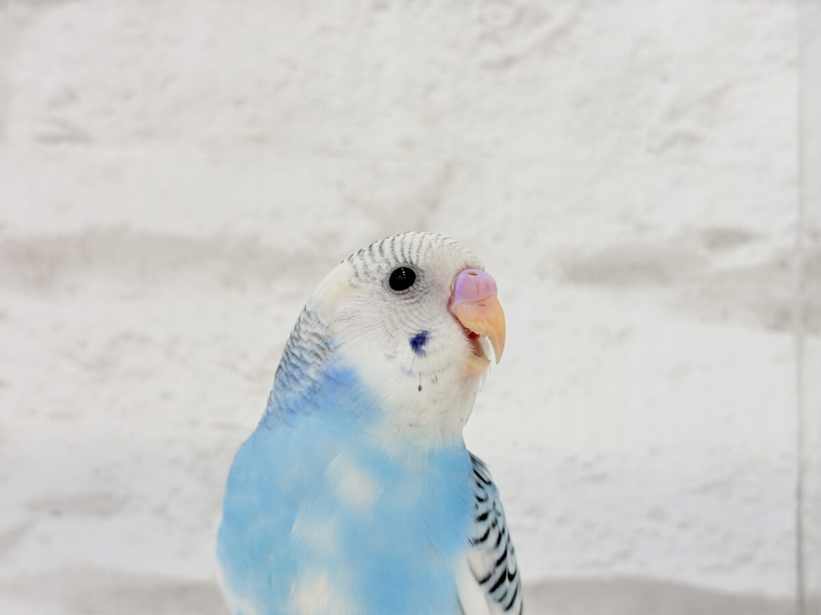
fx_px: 1233
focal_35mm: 52
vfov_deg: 28.0
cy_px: 308
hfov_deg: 36.8
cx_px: 410
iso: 40
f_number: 1.6
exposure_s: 1/50
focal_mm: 5.96
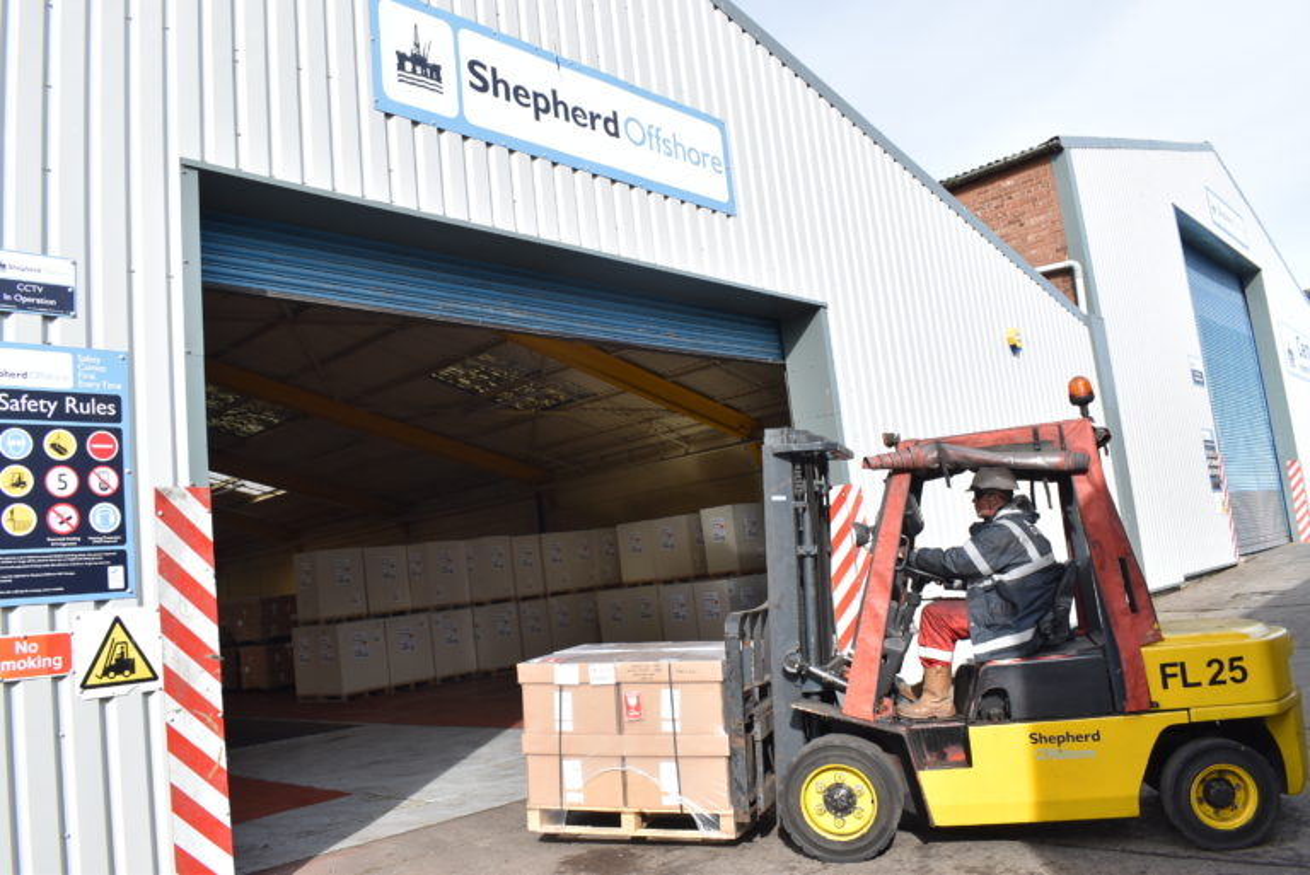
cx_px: 655
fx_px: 983
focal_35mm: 27
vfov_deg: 48.0
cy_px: 438
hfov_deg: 67.4
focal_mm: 18
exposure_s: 1/250
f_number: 7.1
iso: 200
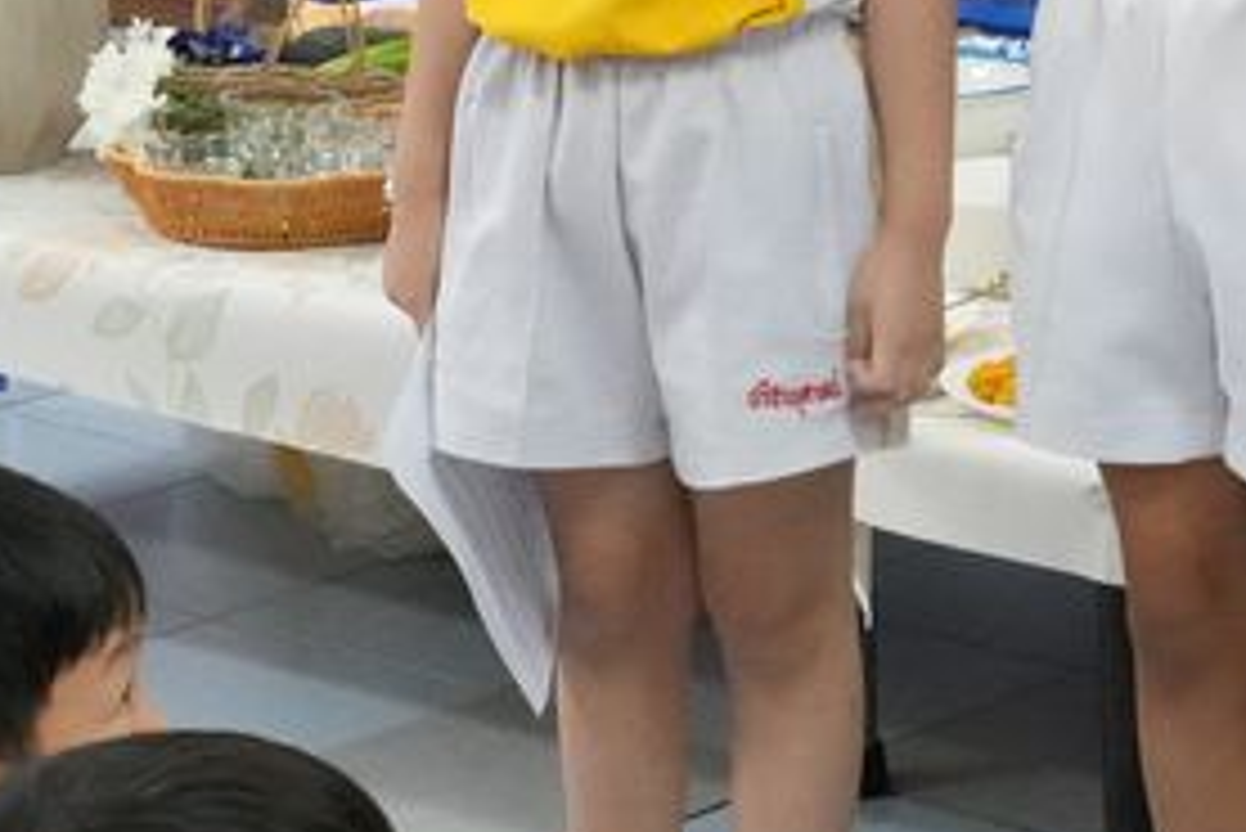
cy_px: -263
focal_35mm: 168
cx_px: 1336
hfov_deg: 12.1
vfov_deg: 8.1
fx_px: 5811
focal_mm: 31
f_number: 7.1
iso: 8000
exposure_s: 1/125
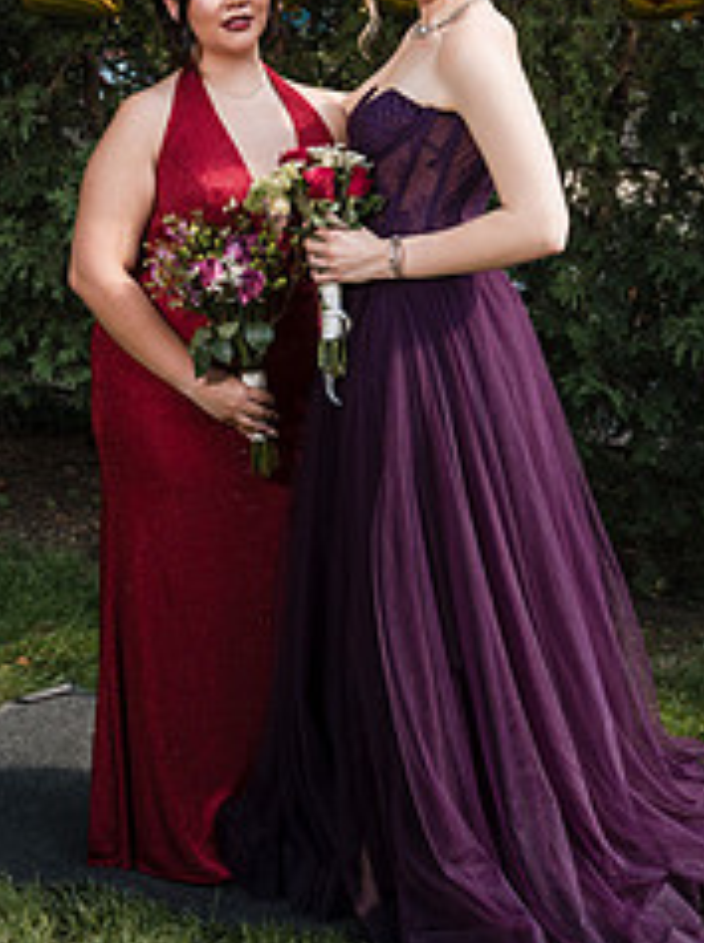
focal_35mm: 64
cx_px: 207
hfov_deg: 22.7
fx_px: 1740
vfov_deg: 29.9
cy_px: 259
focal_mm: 35
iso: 100
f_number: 5
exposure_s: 1/250
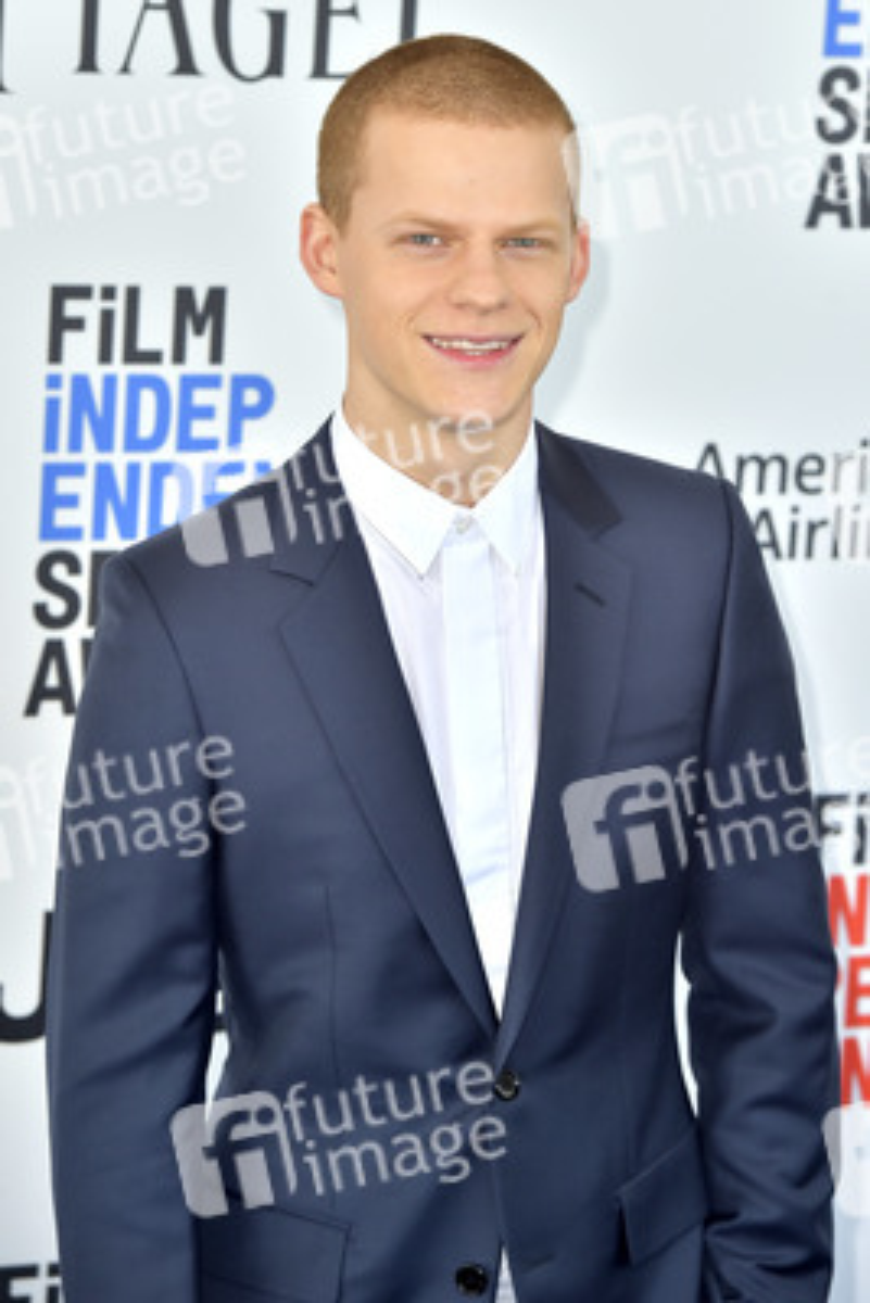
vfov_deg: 15.2
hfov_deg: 10.2
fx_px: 4889
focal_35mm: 135
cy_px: 652
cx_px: 435
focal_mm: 135
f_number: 6.3
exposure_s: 1/320
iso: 500
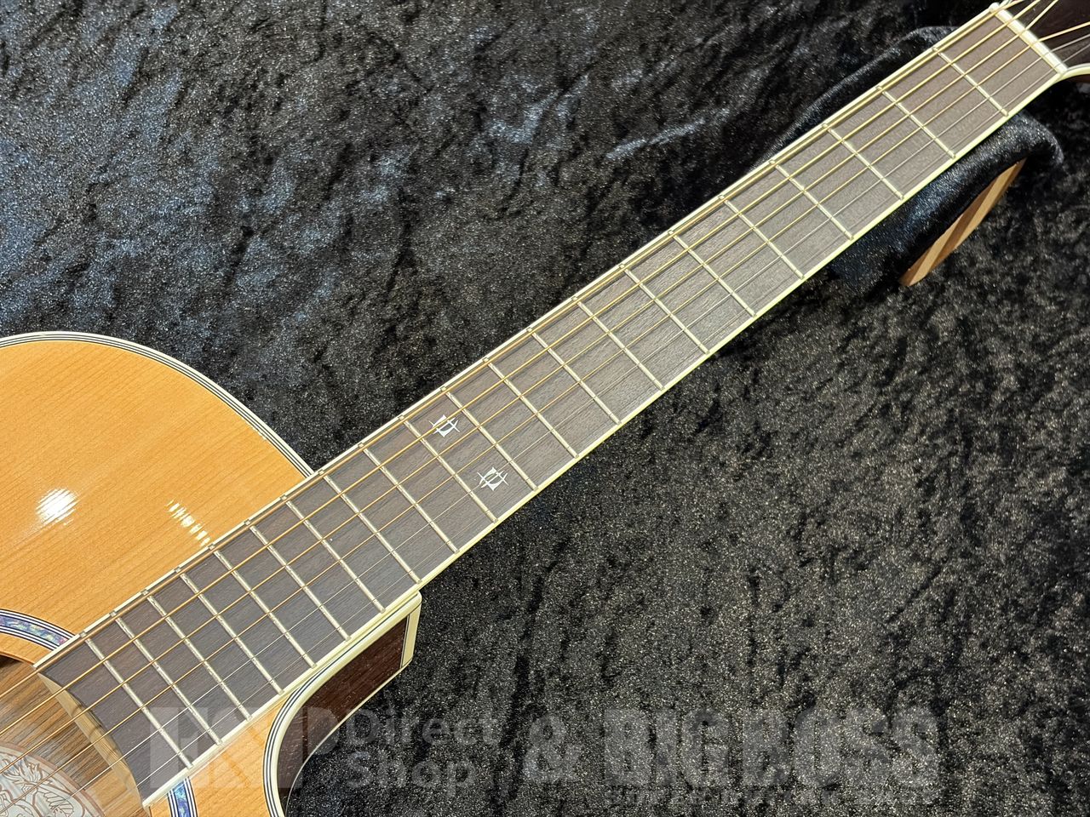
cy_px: 408
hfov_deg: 36.8
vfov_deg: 28.0
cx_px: 545
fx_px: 1637
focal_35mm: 52
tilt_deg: -63.6
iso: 250
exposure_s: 1/40
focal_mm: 5.96
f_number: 1.6
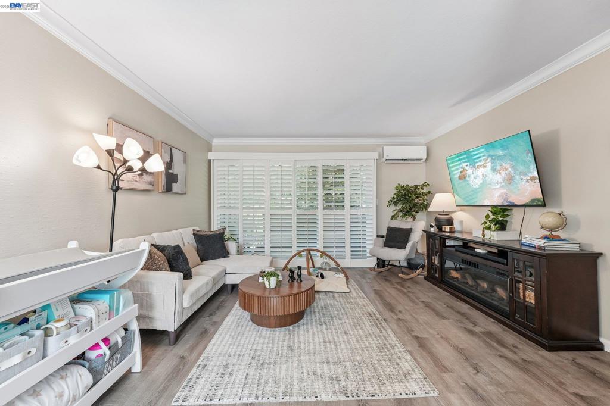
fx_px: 237
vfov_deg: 81.2
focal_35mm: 14
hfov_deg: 104.3
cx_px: 305
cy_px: 203
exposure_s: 1/30
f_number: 8
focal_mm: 14
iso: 640
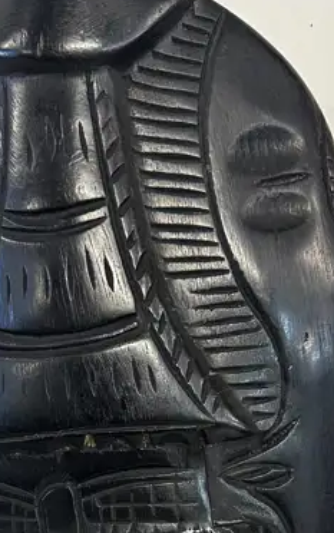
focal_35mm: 70
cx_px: 119
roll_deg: -2.3
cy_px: 603
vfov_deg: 26.7
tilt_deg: -20.3
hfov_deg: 18.6
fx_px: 1018
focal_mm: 6.86
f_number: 1.78
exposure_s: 1/50
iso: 160
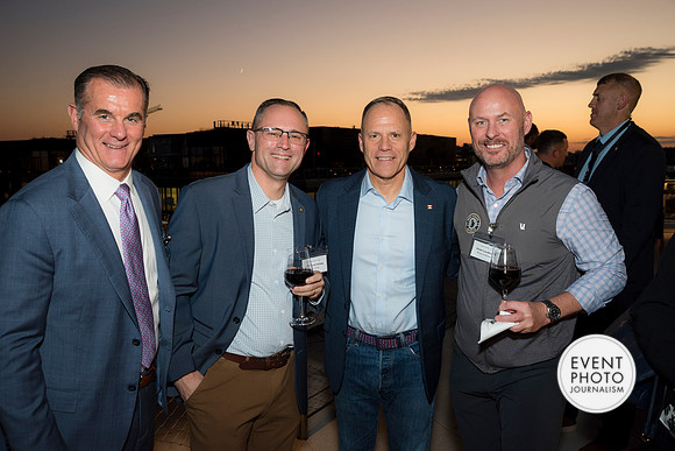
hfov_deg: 60.3
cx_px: 338
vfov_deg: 42.3
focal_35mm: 31
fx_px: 581
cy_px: 226
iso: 800
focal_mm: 31
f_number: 5.6
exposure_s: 1/125
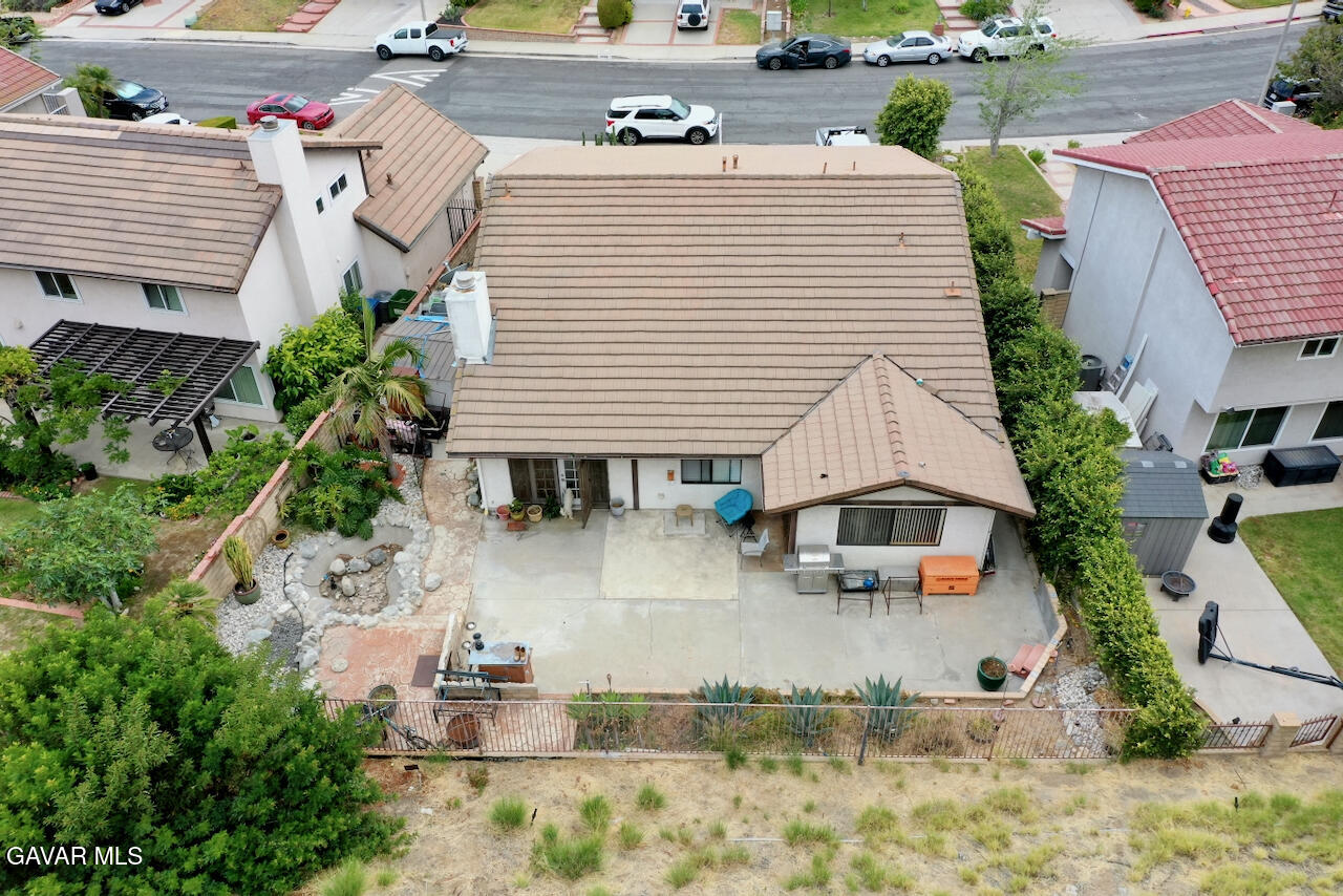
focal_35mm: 28
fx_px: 1045
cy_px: 448
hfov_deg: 65.5
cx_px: 672
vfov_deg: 46.4
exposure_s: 1/320
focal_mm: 10.26
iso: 100
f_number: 5
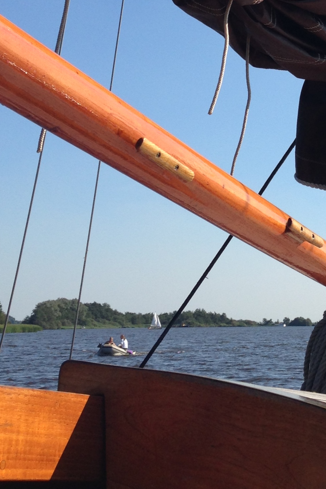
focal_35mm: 77
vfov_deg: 25.5
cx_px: 305
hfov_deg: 17.4
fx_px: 1046
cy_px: 49
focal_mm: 4.13
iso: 50
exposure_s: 1/1427
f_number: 2.4
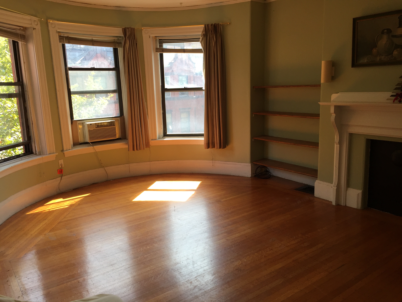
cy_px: 151
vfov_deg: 48.2
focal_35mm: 29
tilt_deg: -10.1
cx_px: 201
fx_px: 337
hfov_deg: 61.7
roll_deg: +0.6
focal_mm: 4.15
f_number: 2.2
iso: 40
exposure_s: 1/120
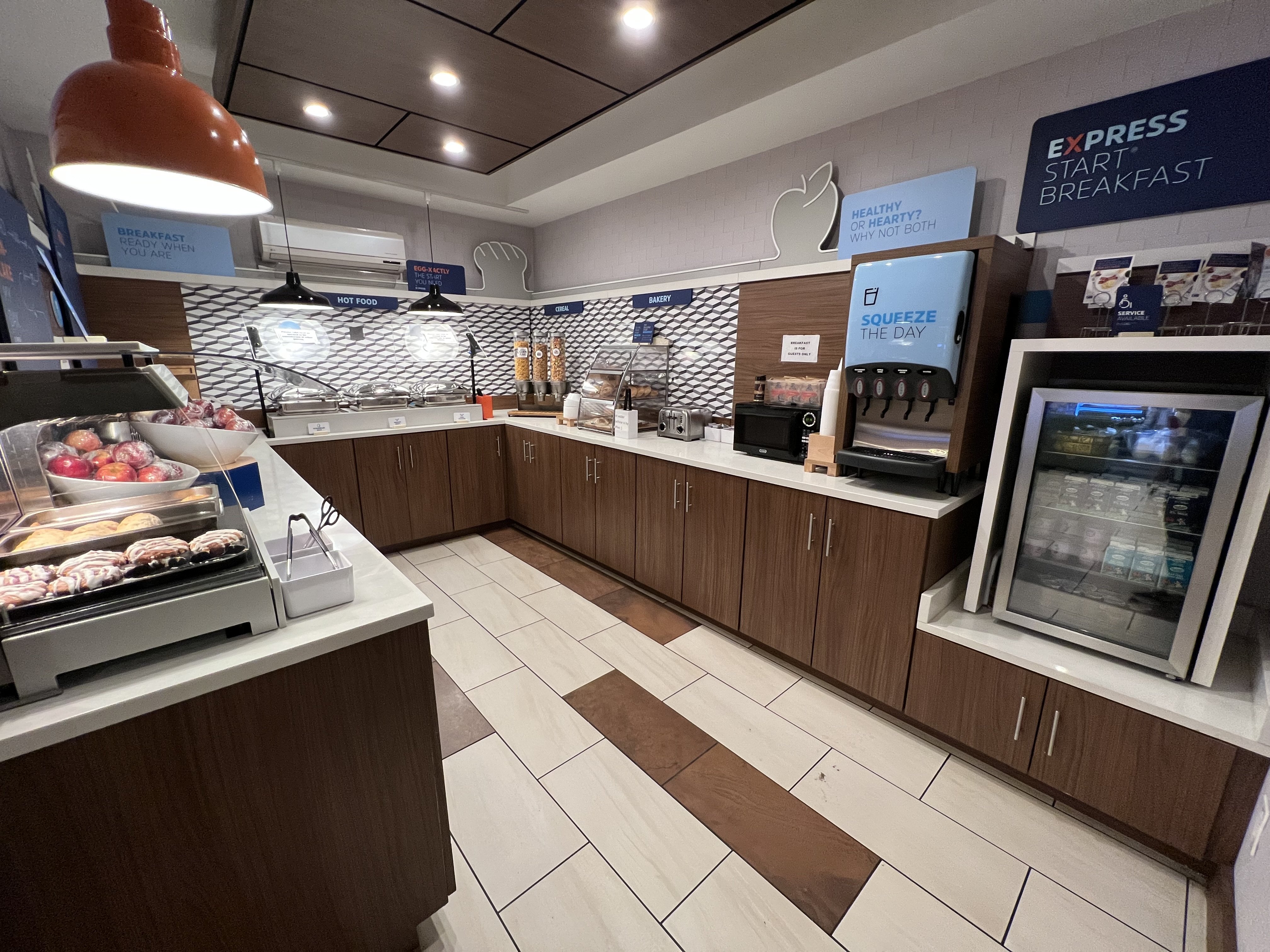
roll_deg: -0.2
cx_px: 635
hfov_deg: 106.2
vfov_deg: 89.9
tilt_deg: -13.5
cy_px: 476
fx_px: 477
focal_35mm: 13
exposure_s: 1/60
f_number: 1.8
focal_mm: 1.57
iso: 320
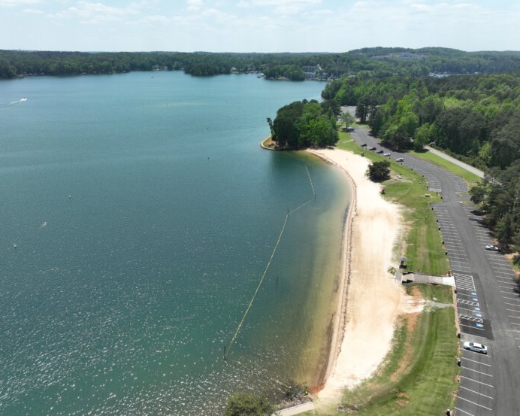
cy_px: 213
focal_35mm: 26
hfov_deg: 66.0
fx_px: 400
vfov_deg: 54.9
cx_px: 244
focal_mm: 12.29
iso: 100
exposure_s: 1/200
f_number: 4.5
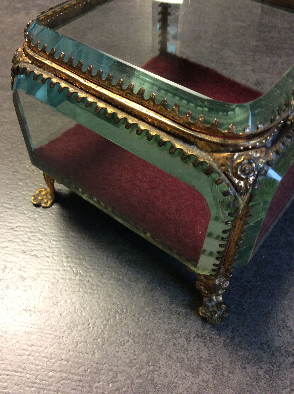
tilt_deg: -50.8
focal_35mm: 32
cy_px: 197
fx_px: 363
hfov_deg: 44.1
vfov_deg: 56.9
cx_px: 147
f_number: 2.4
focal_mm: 3.3
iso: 125
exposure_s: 1/25
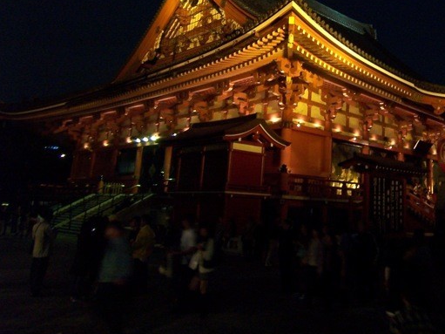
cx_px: 334
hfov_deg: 49.3
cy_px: 86
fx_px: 463
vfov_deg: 38.7
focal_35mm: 36
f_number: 2.8
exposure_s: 1/8
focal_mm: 3.8
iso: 160
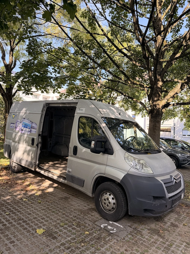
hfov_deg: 56.8
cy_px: 127
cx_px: 95
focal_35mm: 24
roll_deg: -2.7
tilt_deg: +4.1
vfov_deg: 71.6
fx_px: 176
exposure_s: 1/445
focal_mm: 6.76
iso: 100
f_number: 1.78
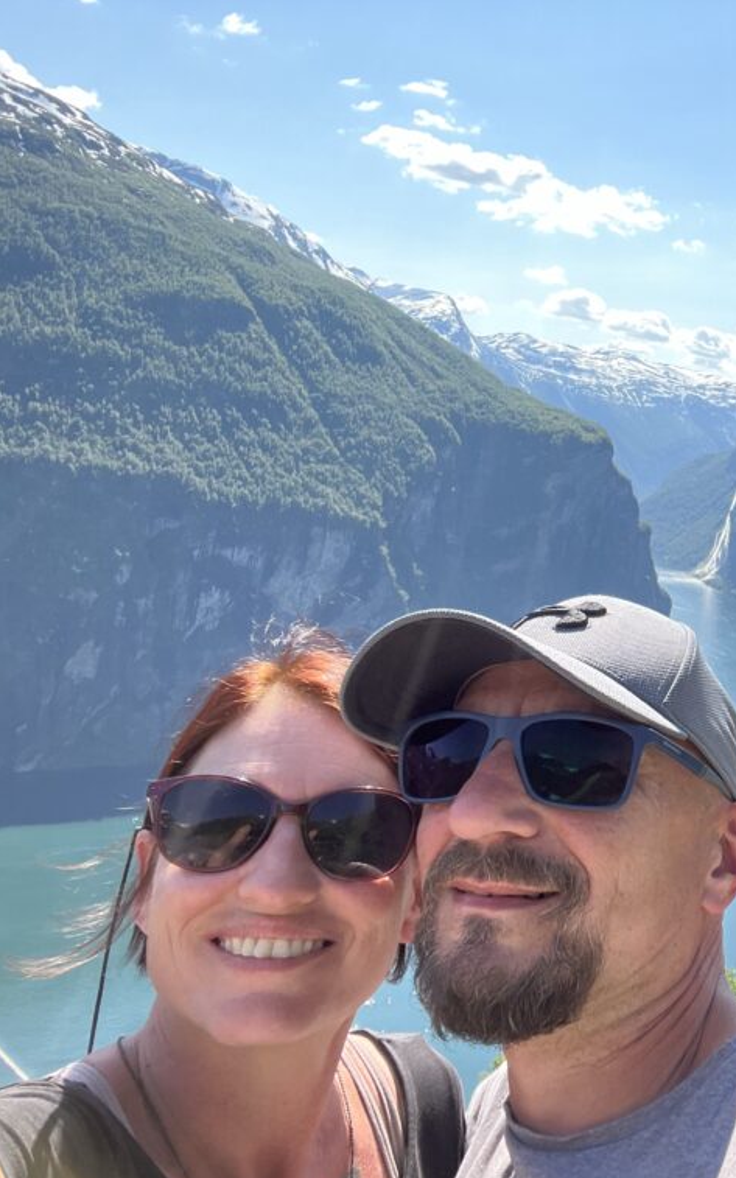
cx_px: 769
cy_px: 594
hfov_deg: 34.2
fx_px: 1059
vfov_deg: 58.1
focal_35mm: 33
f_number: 2.2
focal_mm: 2.71
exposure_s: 1/356
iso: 32
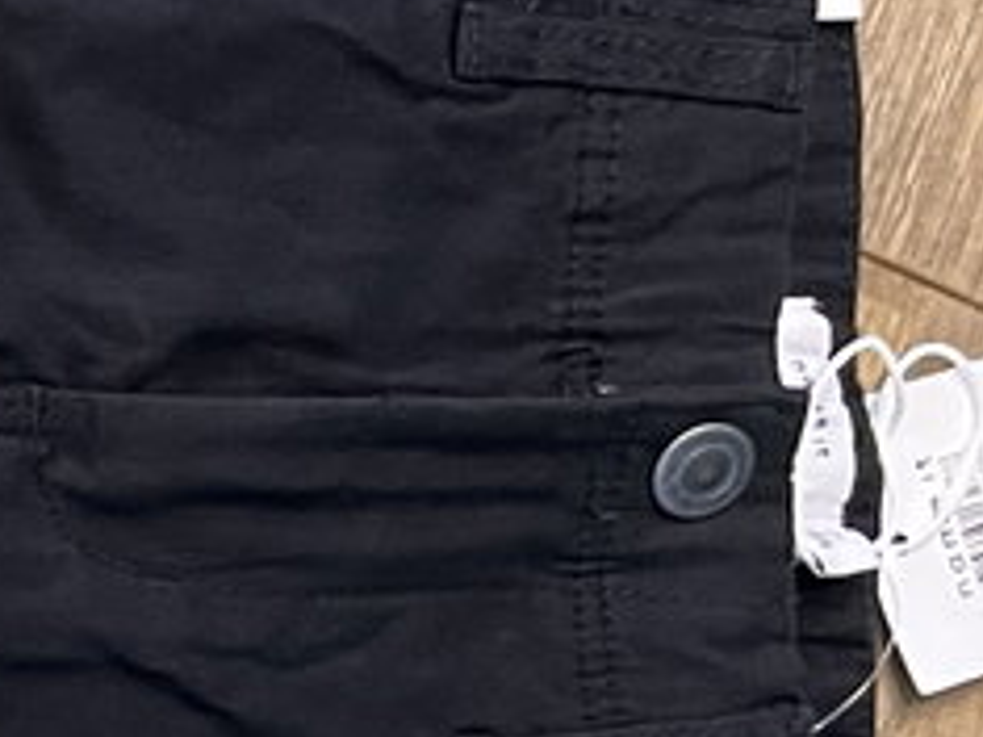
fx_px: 3888
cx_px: -1351
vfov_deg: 10.7
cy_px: 691
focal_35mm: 137
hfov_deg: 11.8
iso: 320
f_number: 1.6
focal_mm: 5.1
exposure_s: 1/50
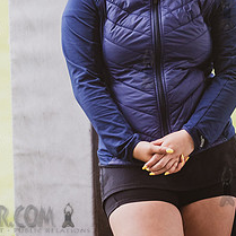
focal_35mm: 335
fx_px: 2584
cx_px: 69
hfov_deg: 5.2
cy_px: -32
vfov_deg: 5.2
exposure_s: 1/400
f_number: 2.8
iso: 800
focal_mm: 105
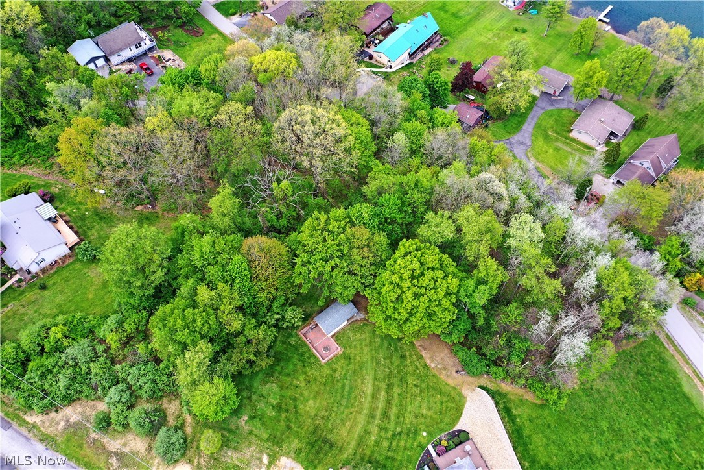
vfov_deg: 46.4
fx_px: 548
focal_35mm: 28
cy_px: 235
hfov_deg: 65.5
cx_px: 352
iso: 100
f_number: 4.5
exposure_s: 1/200
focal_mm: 10.26
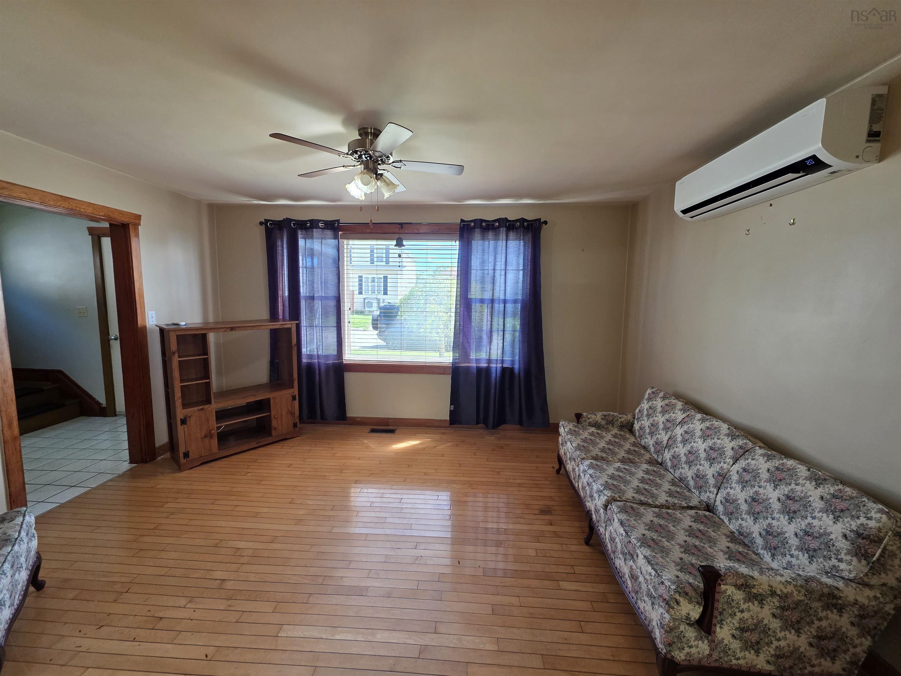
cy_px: 338
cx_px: 450
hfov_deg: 106.2
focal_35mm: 13
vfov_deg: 89.9
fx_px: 338
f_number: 1.9
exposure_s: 1/120
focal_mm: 2.2
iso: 200
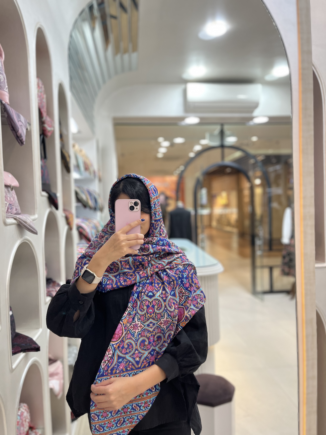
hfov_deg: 53.1
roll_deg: +1.4
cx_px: 163
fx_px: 326
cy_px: 218
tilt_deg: -1.4
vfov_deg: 67.3
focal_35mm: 26
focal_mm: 5.1
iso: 100
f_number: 1.6
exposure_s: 1/100
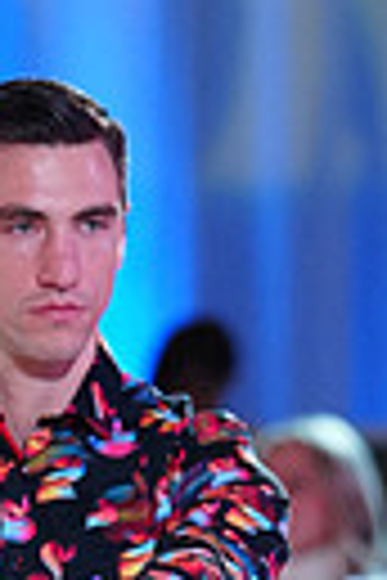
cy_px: 998
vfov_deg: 3.6
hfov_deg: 2.4
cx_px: -160
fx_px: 9191
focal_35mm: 570
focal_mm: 127
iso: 1600
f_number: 2.8
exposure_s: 1/500
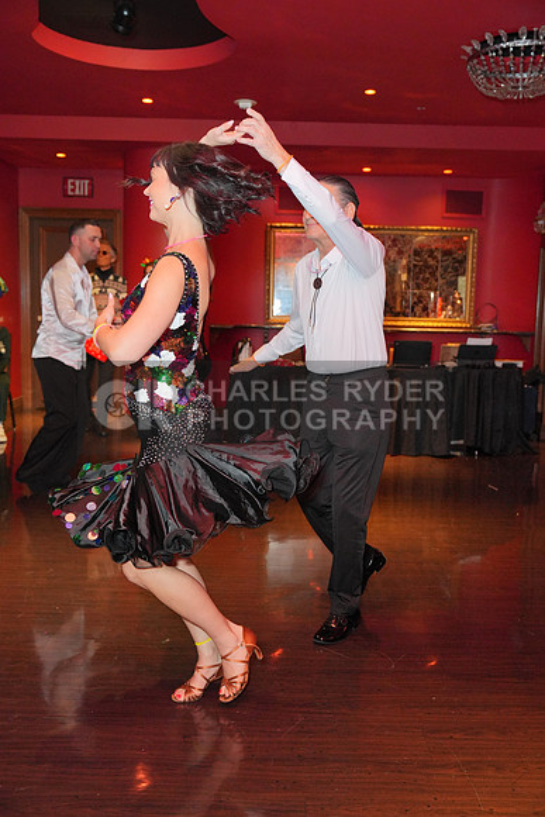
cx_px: 272
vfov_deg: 54.4
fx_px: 794
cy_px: 408
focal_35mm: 35
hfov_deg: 37.9
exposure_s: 1/200
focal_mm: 35
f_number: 4
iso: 4000
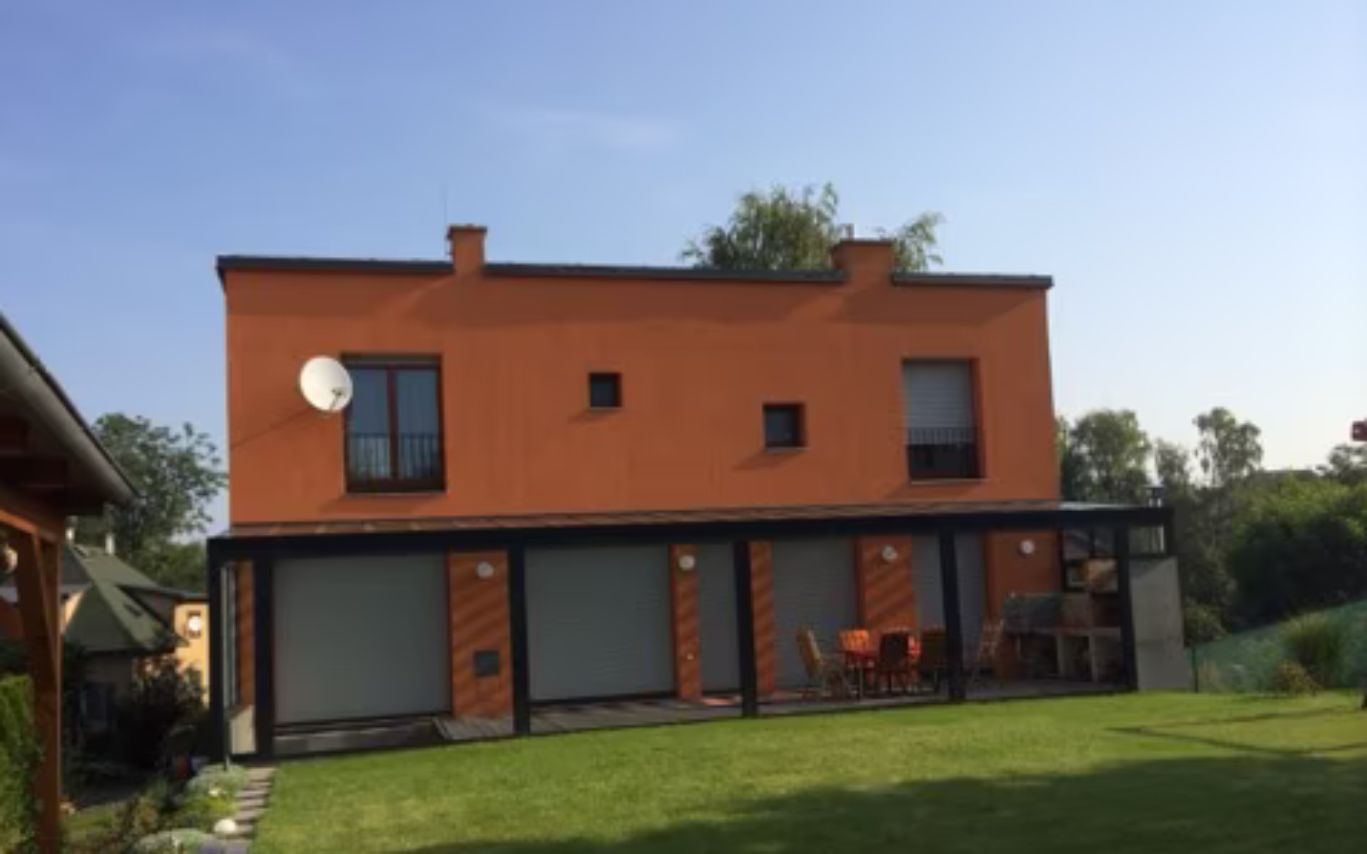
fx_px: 1192
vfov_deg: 39.3
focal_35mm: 32
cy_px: 510
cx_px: 682
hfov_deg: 59.7
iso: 40
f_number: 2.2
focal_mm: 4.12
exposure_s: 1/2053
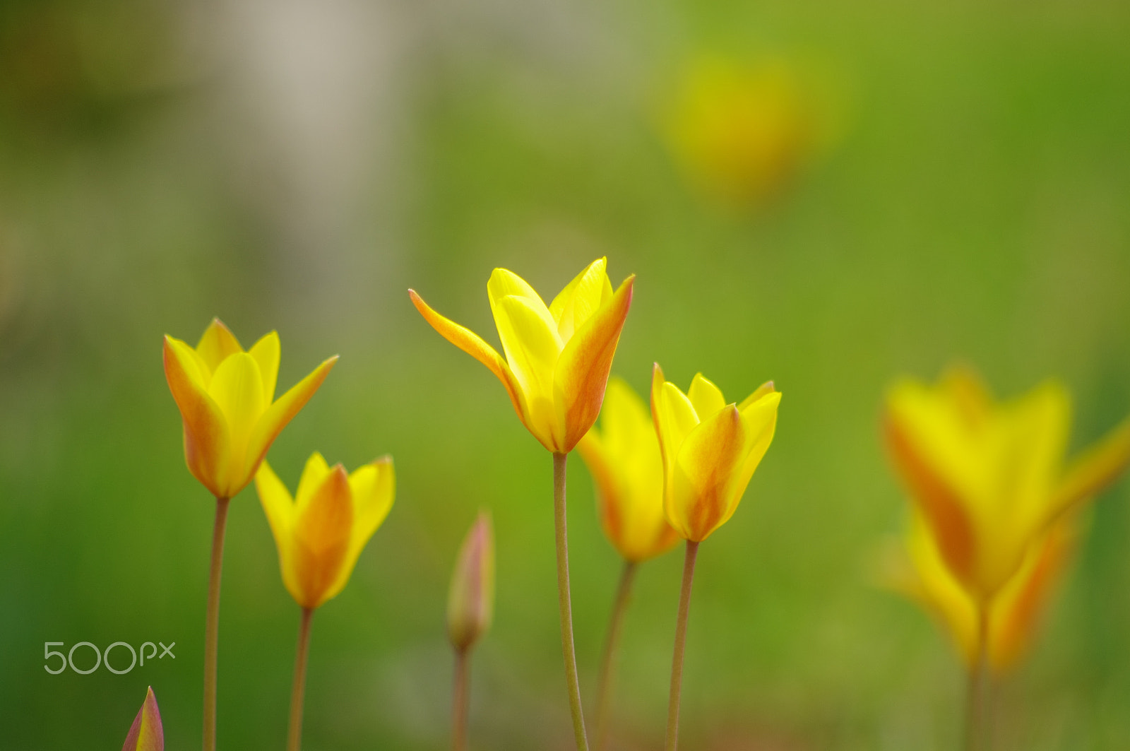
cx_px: 565
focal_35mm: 450
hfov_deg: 4.6
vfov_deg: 3.0
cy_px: 376
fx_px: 14109
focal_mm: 300
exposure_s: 1/320
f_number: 5.8
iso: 200
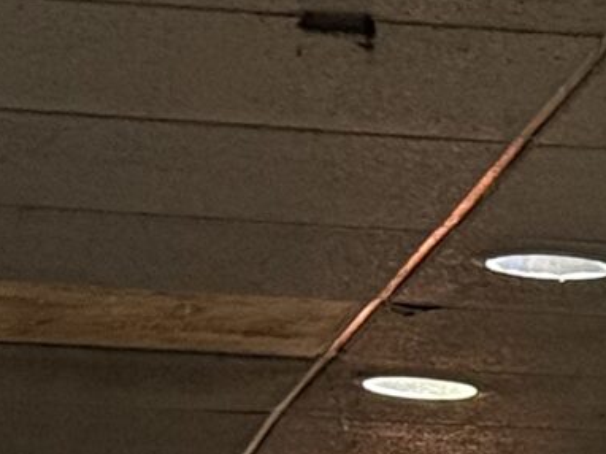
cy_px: 1481
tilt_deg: -3.7
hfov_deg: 5.9
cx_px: 1437
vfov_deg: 4.4
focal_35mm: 322
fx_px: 5634
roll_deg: +0.6
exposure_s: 1/40
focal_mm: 6.76
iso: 320
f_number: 1.78
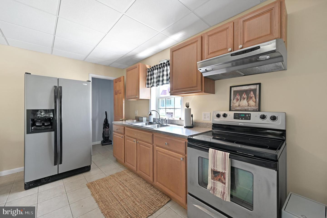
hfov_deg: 104.3
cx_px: 164
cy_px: 109
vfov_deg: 81.1
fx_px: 127
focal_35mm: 14
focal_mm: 14
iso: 200
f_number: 5
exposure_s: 1/80
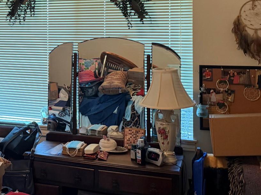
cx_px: 36
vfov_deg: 23.8
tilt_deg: +0.8
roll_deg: +0.9
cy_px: 25
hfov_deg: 31.0
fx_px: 452
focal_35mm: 60
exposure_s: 1/60
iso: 400
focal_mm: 6.76
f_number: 1.78
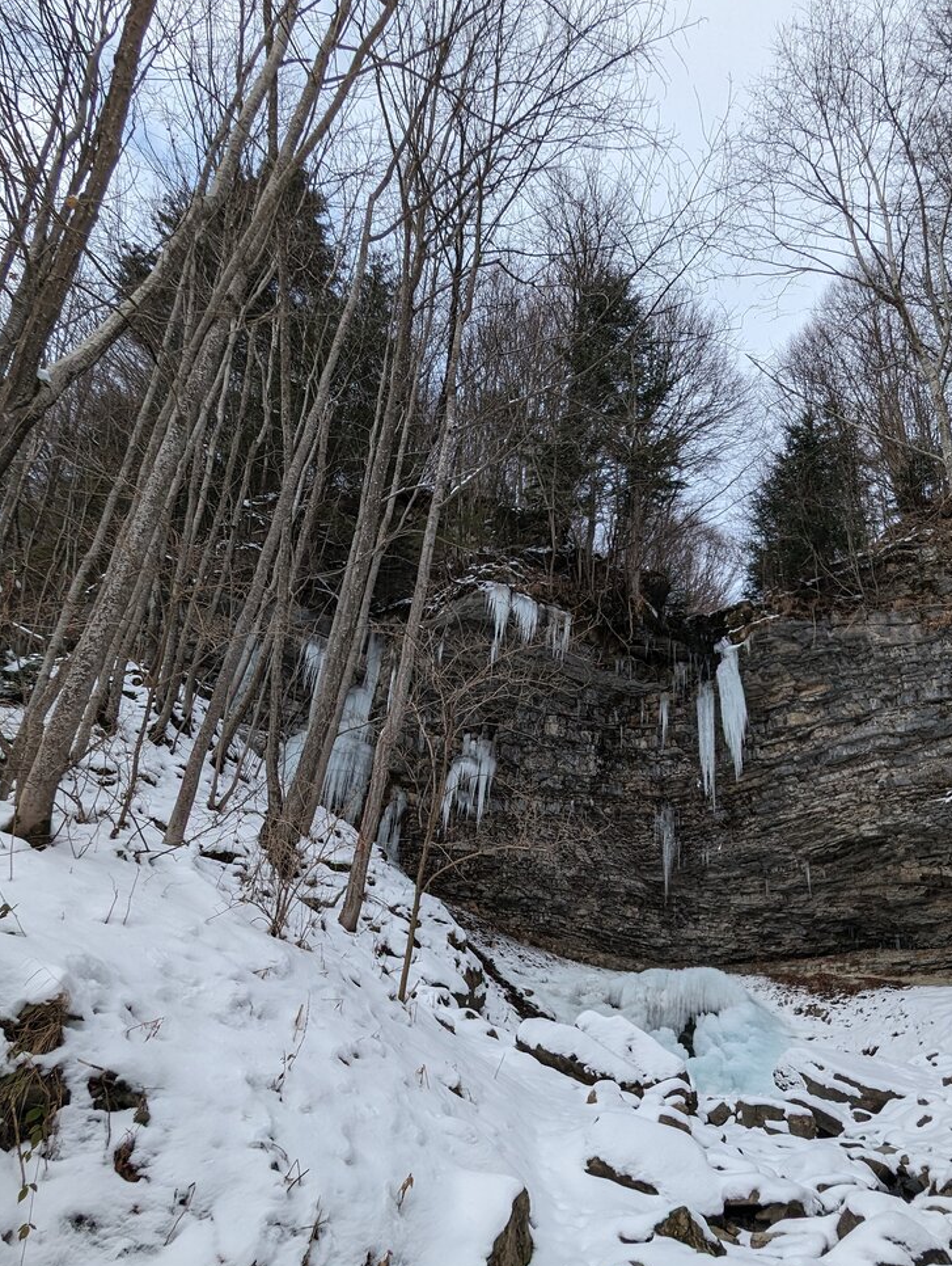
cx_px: 608
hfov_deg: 60.2
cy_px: 748
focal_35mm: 22
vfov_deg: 75.6
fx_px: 805
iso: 54
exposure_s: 1/524
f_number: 2.2
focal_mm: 2.35
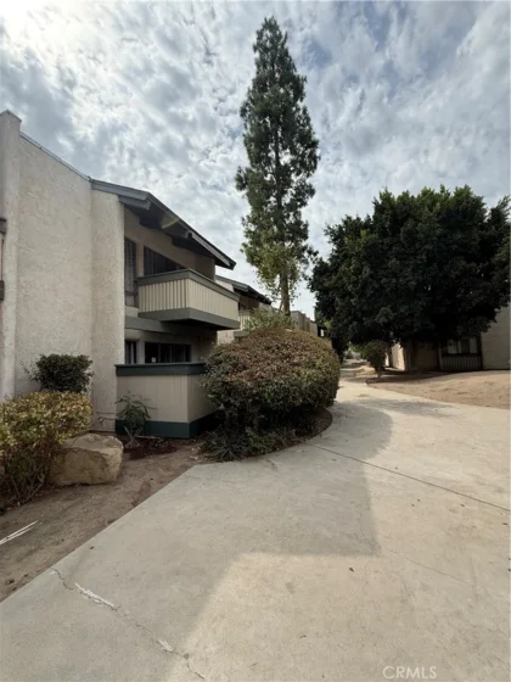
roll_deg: +1.1
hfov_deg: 85.7
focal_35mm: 14
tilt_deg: +4.5
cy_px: 341
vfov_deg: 102.1
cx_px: 256
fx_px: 276
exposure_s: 1/1745
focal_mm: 2.22
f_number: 2.2
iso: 64
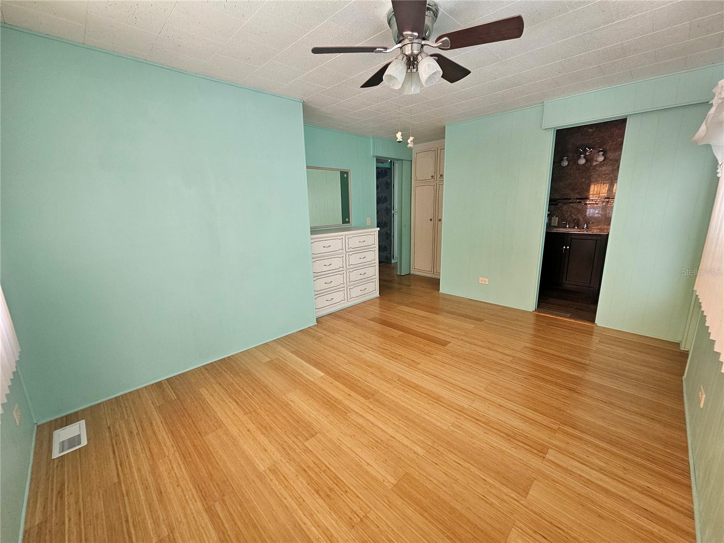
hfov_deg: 106.2
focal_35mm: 13
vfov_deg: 89.9
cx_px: 362
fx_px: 272
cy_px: 272
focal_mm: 2.2
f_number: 2.2
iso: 250
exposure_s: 1/77.4
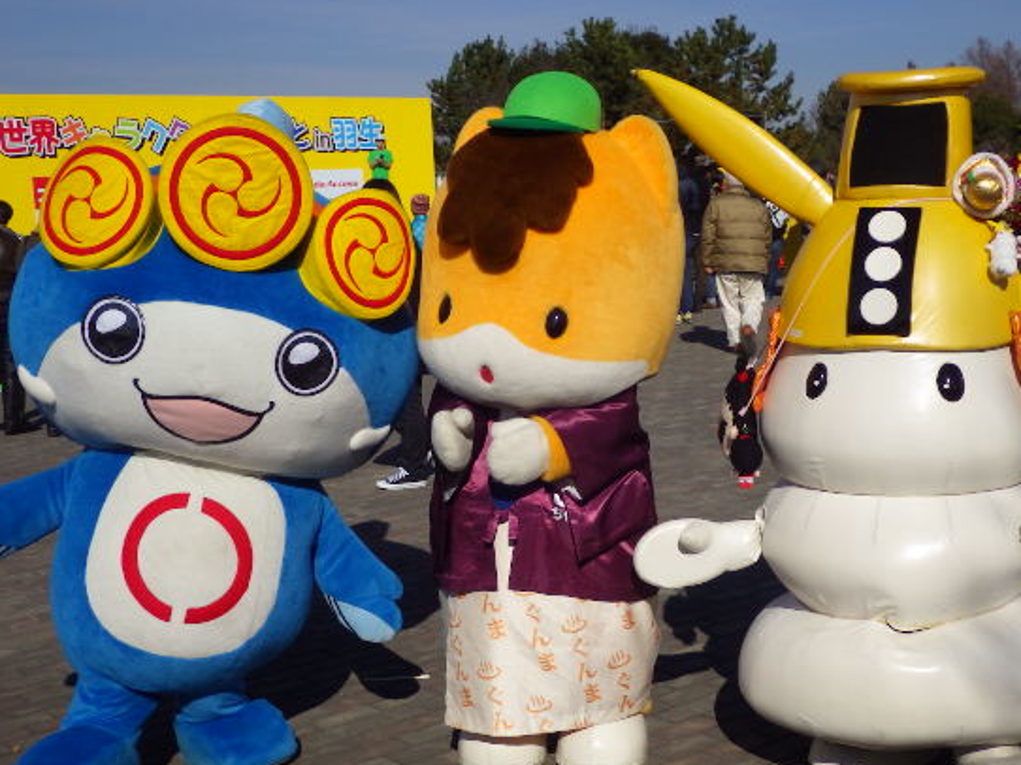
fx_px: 1533
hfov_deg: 36.8
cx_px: 554
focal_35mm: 52
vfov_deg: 28.0
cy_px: 439
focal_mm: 7.9
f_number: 11.6
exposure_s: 1/320
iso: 125
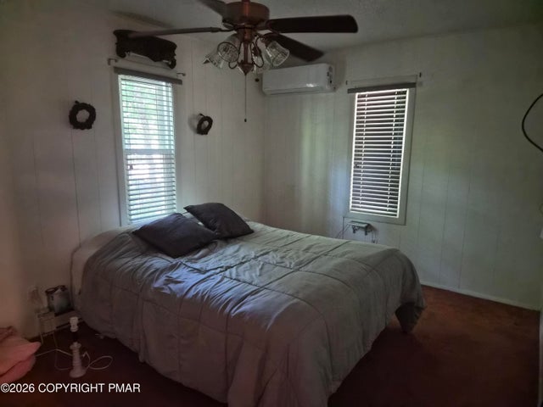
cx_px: 272
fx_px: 361
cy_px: 204
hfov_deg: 73.9
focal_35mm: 23
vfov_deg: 58.9
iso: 1600
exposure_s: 1/60
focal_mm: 5.4
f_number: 1.8
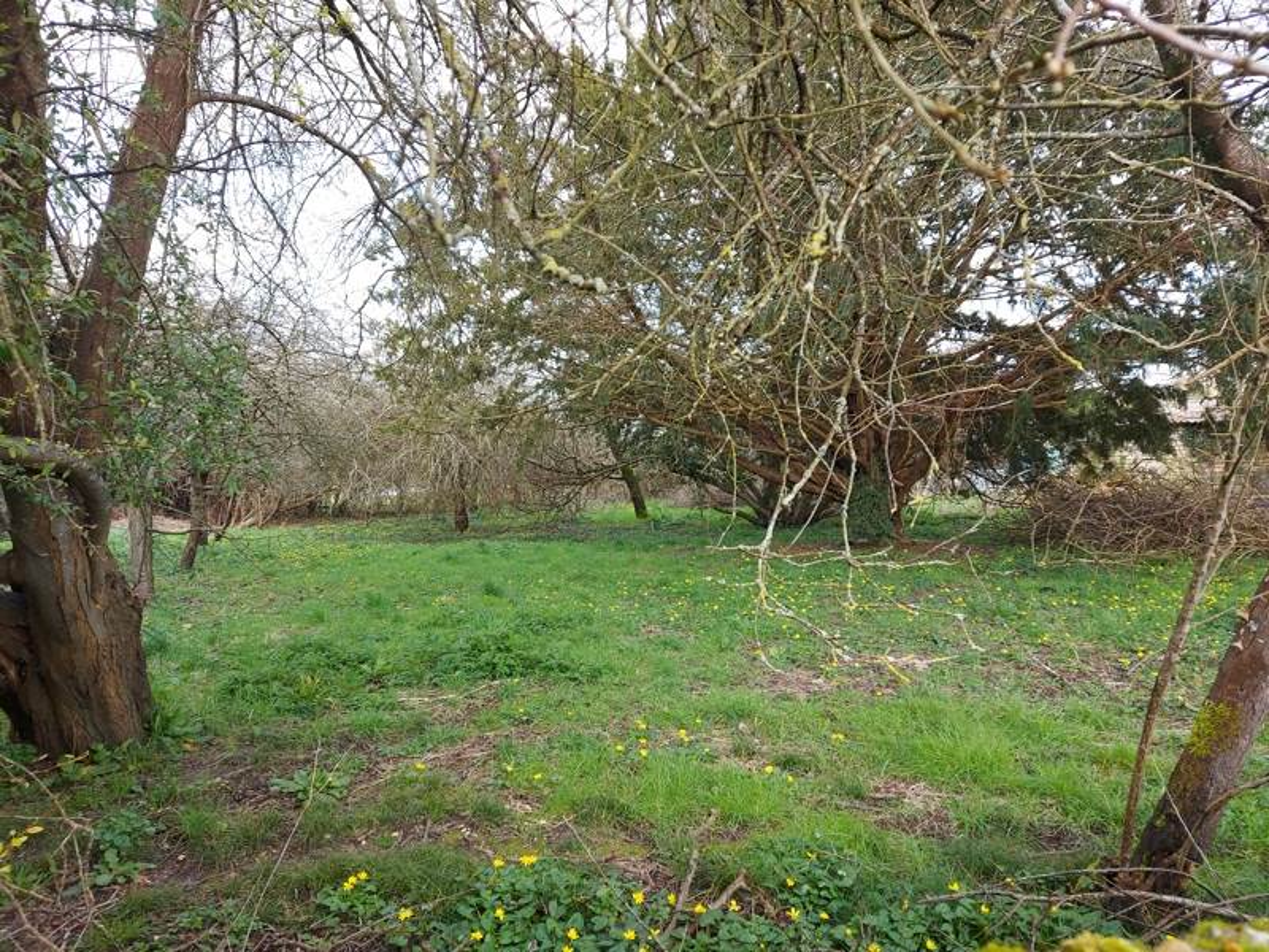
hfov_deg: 71.6
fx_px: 880
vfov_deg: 56.8
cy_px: 476
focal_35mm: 24
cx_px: 634
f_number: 1.8
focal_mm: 5.23
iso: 32
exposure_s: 1/100
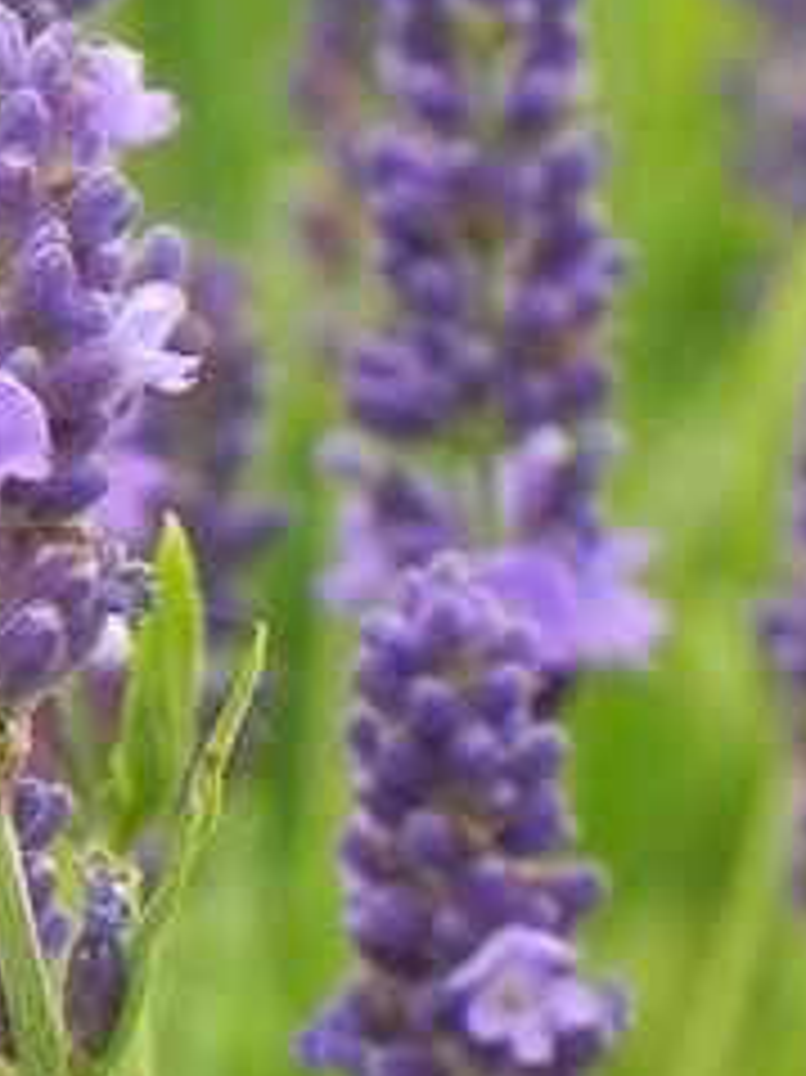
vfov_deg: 1.2
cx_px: 270
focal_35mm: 1613
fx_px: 50121
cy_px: 95
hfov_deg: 0.9
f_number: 5
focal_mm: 85.6
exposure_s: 1/160
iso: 160
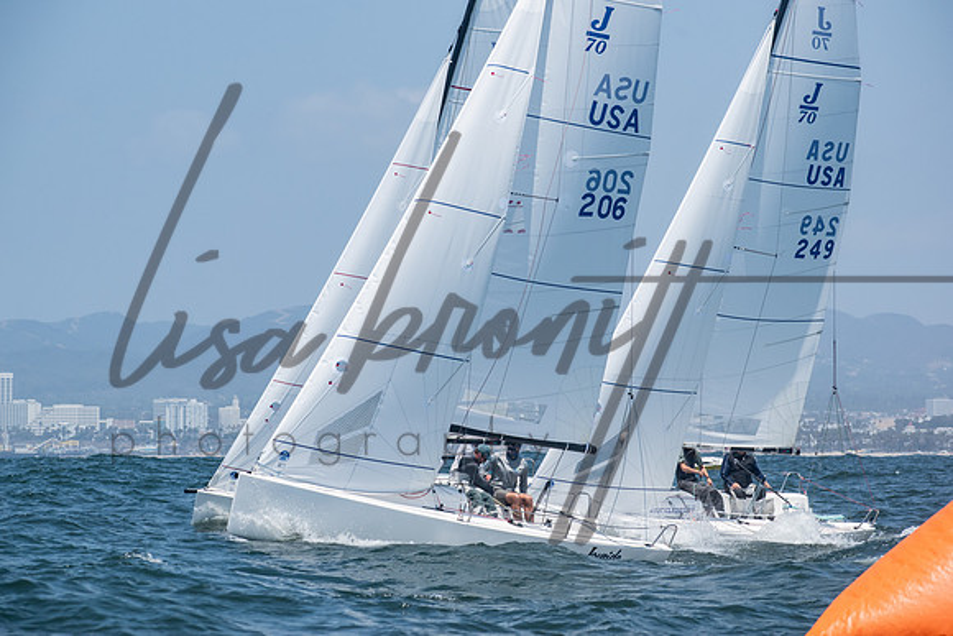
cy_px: 318
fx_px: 4369
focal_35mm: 165
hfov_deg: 12.4
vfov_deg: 8.3
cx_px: 476
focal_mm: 110
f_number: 8
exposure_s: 1/1600
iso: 400
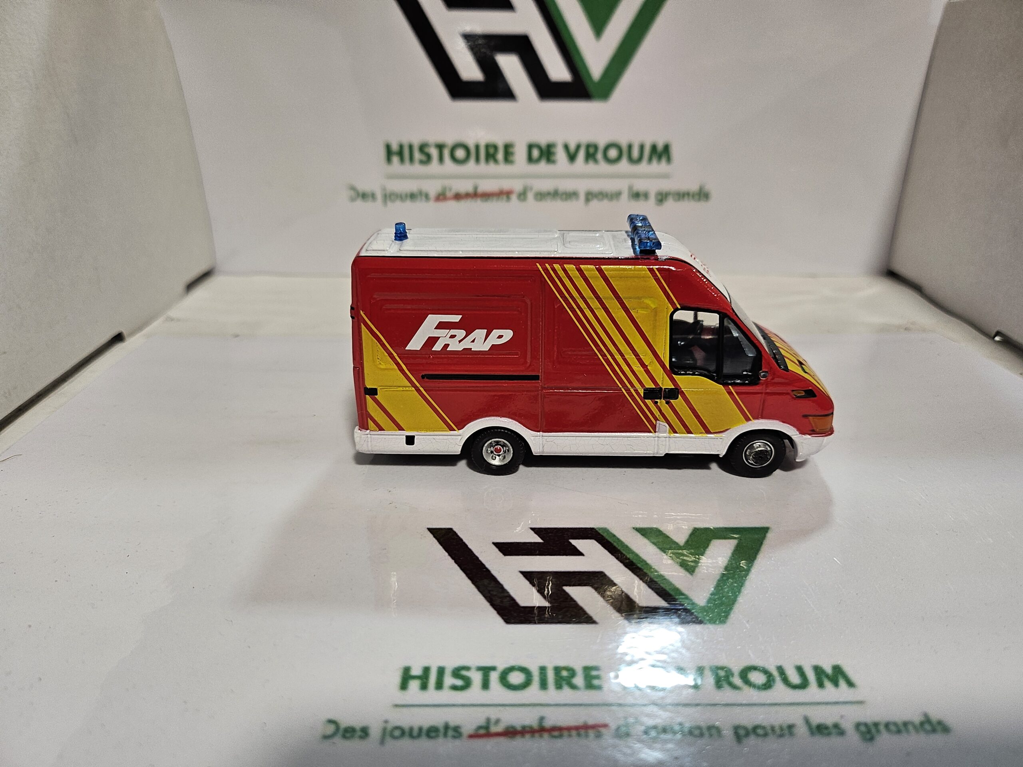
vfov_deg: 56.8
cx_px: 512
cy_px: 384
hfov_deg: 71.6
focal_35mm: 24
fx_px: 709
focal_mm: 5
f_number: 1.8
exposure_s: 1/100
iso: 100
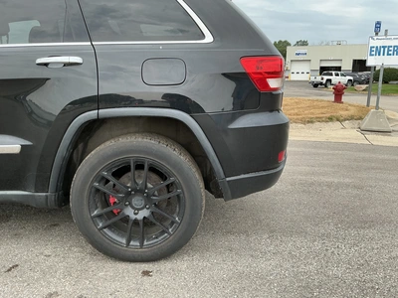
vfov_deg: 49.7
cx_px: 199
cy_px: 149
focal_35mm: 28
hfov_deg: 63.4
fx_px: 322
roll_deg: -0.5
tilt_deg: -11.8
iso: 50
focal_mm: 3
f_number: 1.8
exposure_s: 1/122
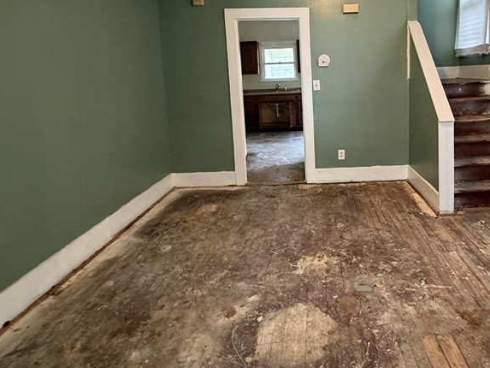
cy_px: 110
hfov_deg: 67.5
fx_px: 354
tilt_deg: -7.7
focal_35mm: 25
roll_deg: +3.3
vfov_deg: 53.3
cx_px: 327
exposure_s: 1/60
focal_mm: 2.22
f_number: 2.2
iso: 500
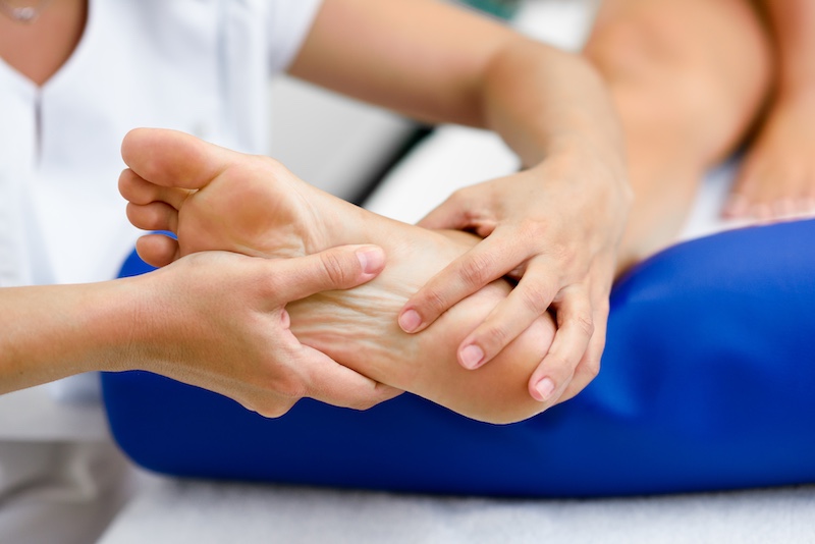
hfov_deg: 23.9
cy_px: 272
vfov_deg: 16.1
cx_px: 408
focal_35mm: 85
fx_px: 1925
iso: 800
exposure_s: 1/200
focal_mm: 85
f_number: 2.5
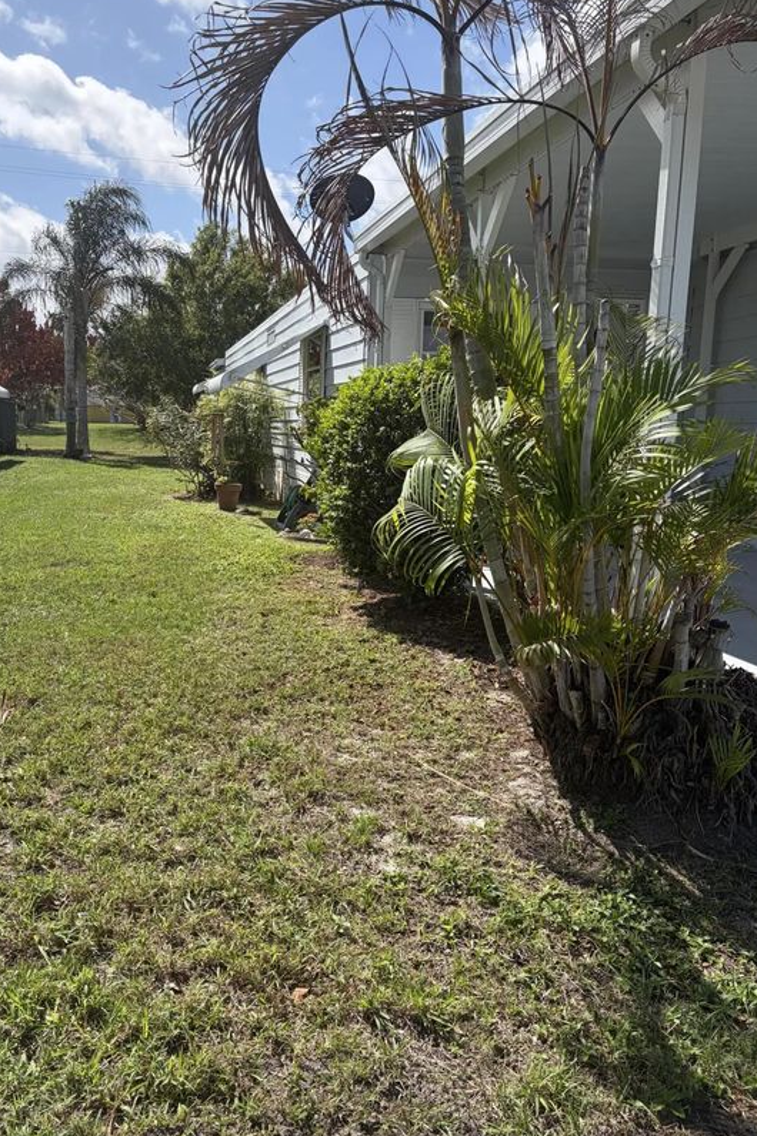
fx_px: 915
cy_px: 566
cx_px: 316
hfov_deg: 44.8
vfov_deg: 63.7
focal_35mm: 29
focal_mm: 5.96
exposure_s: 1/4065
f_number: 1.6
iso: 64
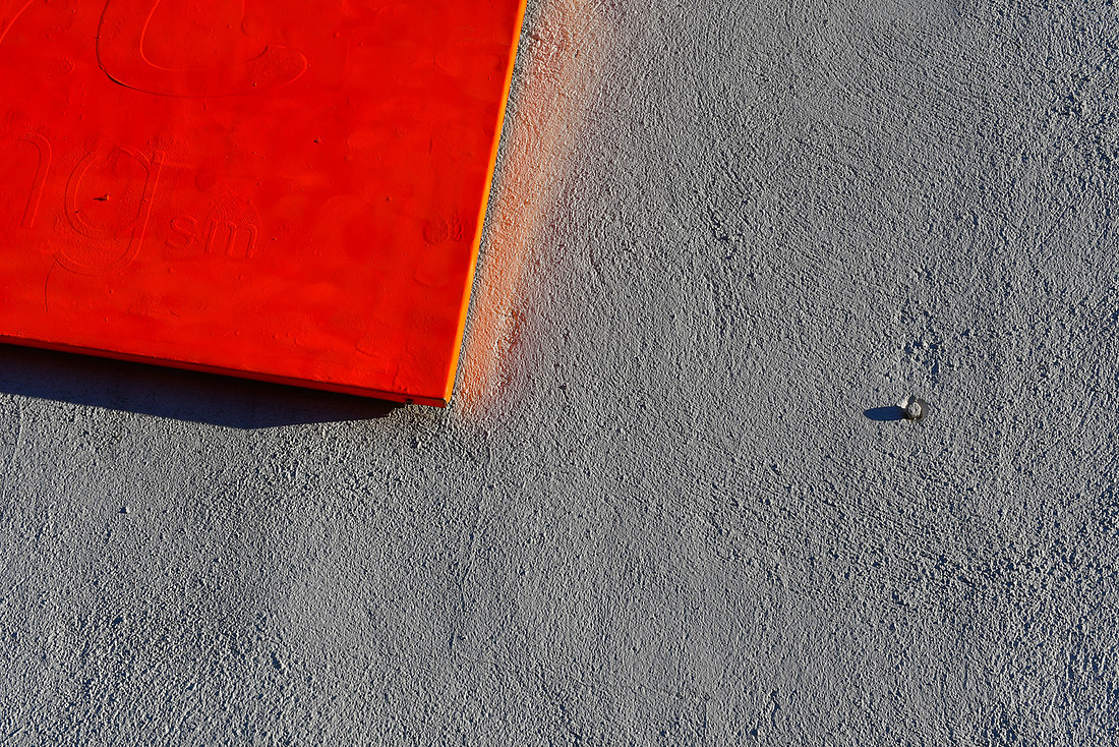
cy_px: 374
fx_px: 1492
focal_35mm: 48
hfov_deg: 41.1
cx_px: 560
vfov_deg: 28.1
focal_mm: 32
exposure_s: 1/320
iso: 200
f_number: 11
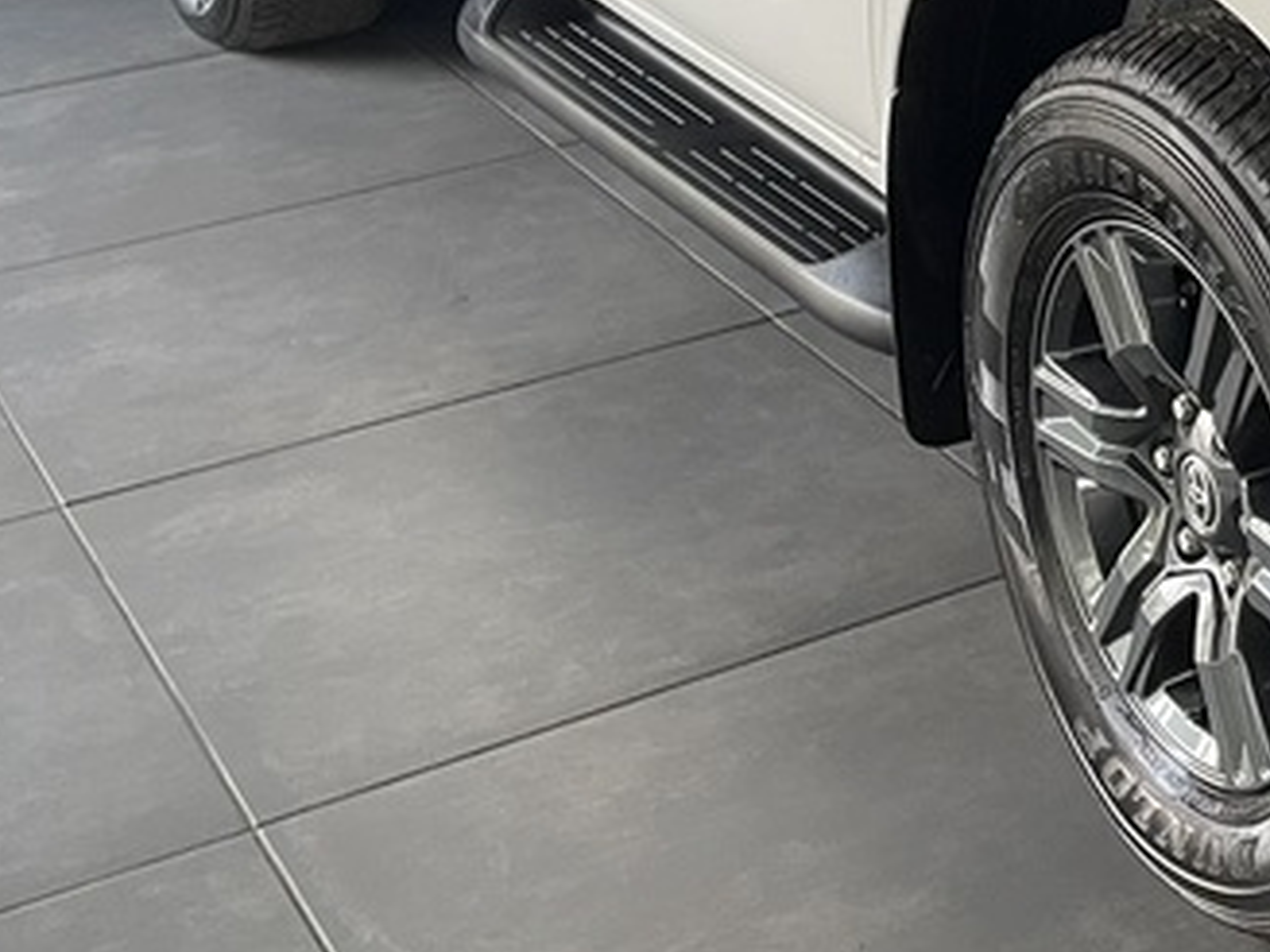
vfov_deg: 18.1
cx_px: 1584
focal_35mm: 78
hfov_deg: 22.7
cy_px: -151
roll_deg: +1.6
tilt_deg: -15.3
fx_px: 2862
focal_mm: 5.1
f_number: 1.6
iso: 125
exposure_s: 1/62
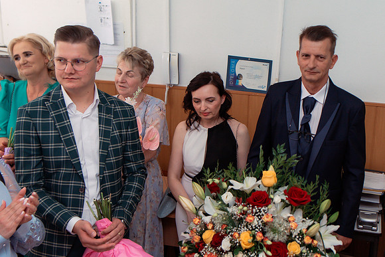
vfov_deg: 28.2
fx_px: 511
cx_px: 263
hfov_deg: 40.7
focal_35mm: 48
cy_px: 134
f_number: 3.2
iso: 800
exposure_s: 1/320
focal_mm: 35
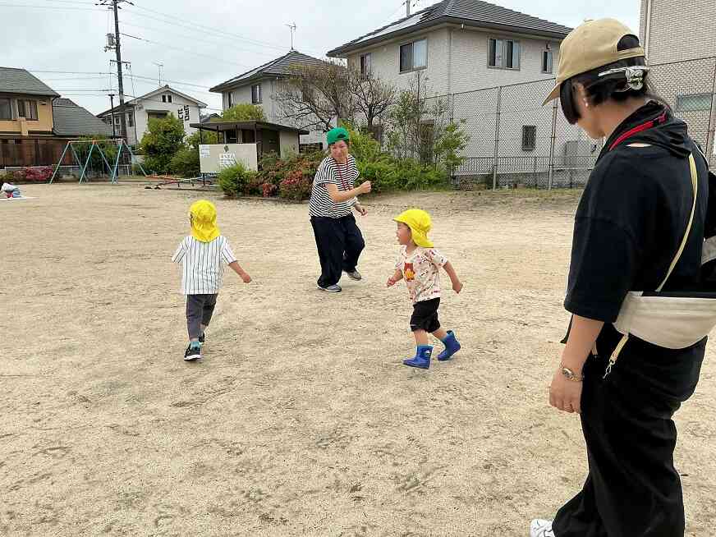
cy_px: 268
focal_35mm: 29
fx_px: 600
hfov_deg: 61.7
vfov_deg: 48.2
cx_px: 358
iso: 25
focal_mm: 3
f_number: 1.8
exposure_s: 1/1730
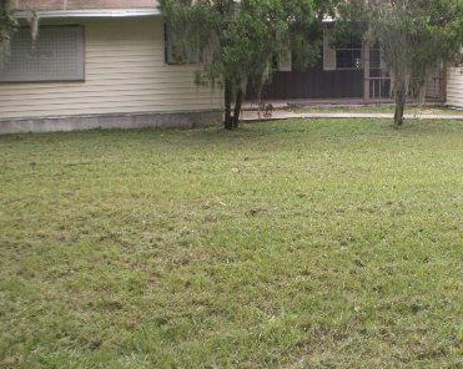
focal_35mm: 59
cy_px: 162
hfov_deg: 31.6
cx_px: 329
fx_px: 808
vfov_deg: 25.7
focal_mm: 5.86
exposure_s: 1/60
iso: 50
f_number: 3.5
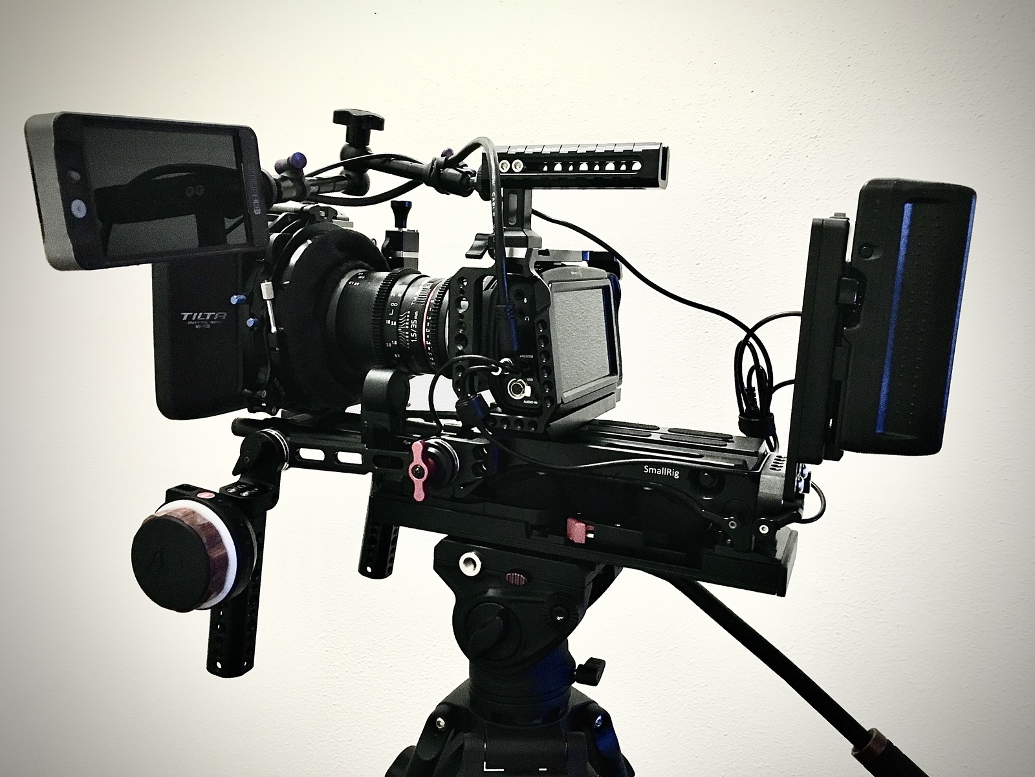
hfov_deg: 61.7
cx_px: 518
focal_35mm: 29
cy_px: 388
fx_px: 867
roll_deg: -3.3
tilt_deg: -7.5
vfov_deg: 48.2
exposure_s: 1/30
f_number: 2.2
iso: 200
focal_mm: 4.15
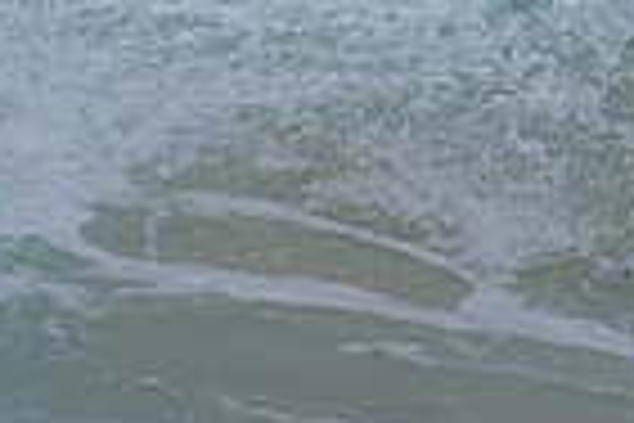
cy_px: -148
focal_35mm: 2526
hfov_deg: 0.8
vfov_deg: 0.5
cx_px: 1409
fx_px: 44482
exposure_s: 1/2000
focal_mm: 500
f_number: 5.6
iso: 280
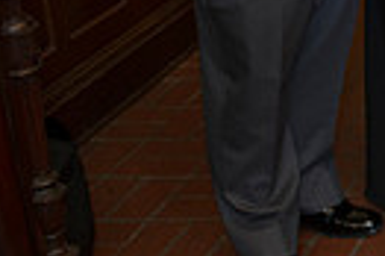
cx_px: 782
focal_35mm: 106
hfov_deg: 15.3
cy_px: -138
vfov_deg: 12.2
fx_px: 1132
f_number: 4
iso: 800
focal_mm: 24
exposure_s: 1/60
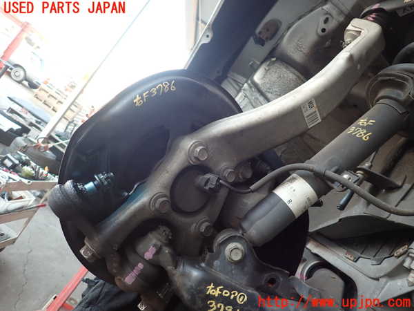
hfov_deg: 69.4
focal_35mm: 25
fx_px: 299
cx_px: 207
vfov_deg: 54.9
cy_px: 156
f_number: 2
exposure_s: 1/60
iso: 160
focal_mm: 4.5
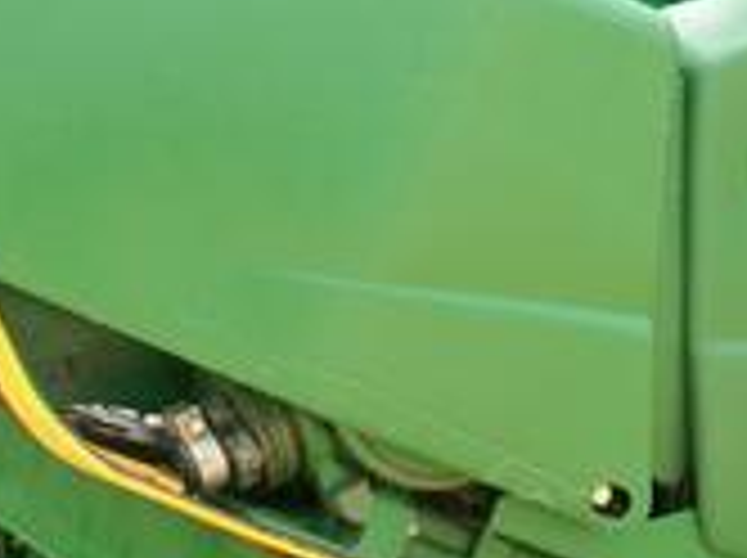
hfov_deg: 17.1
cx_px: 216
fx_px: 2478
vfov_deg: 12.6
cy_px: -94
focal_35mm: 115
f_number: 3.1
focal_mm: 6.3
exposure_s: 1/400
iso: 80
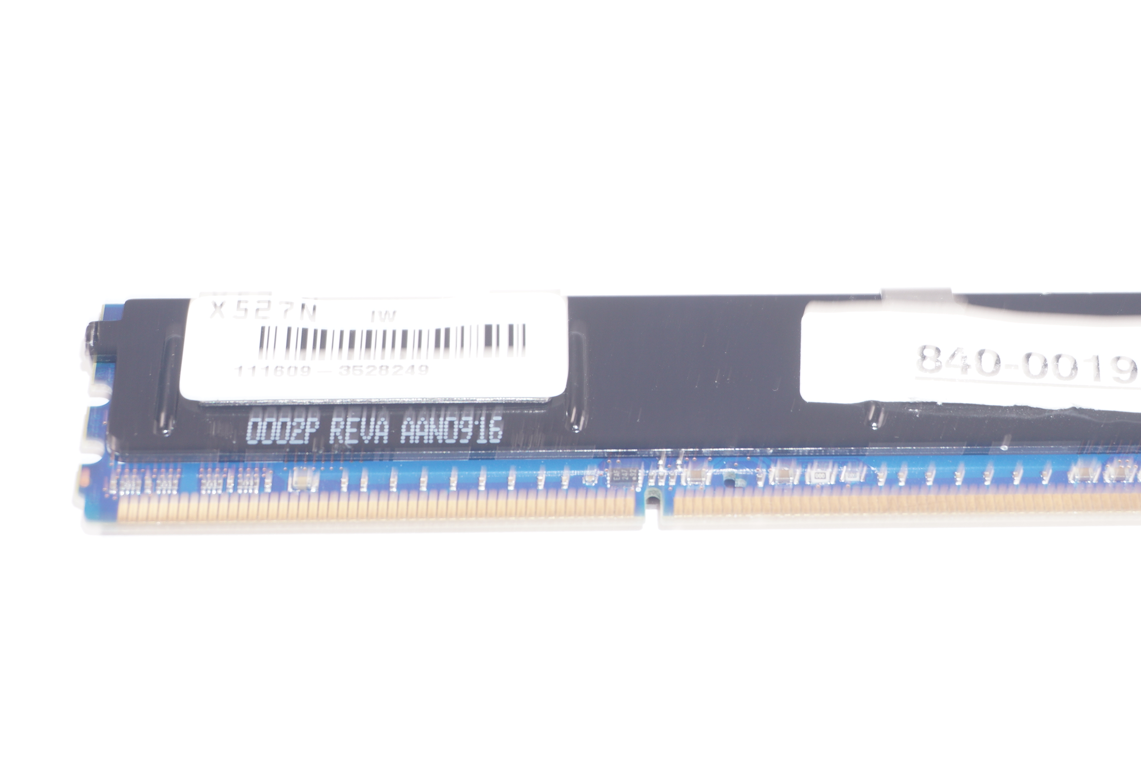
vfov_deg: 17.5
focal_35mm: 78
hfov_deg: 25.9
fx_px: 2470
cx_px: 710
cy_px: 402
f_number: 5.6
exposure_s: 1/30
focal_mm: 40
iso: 100
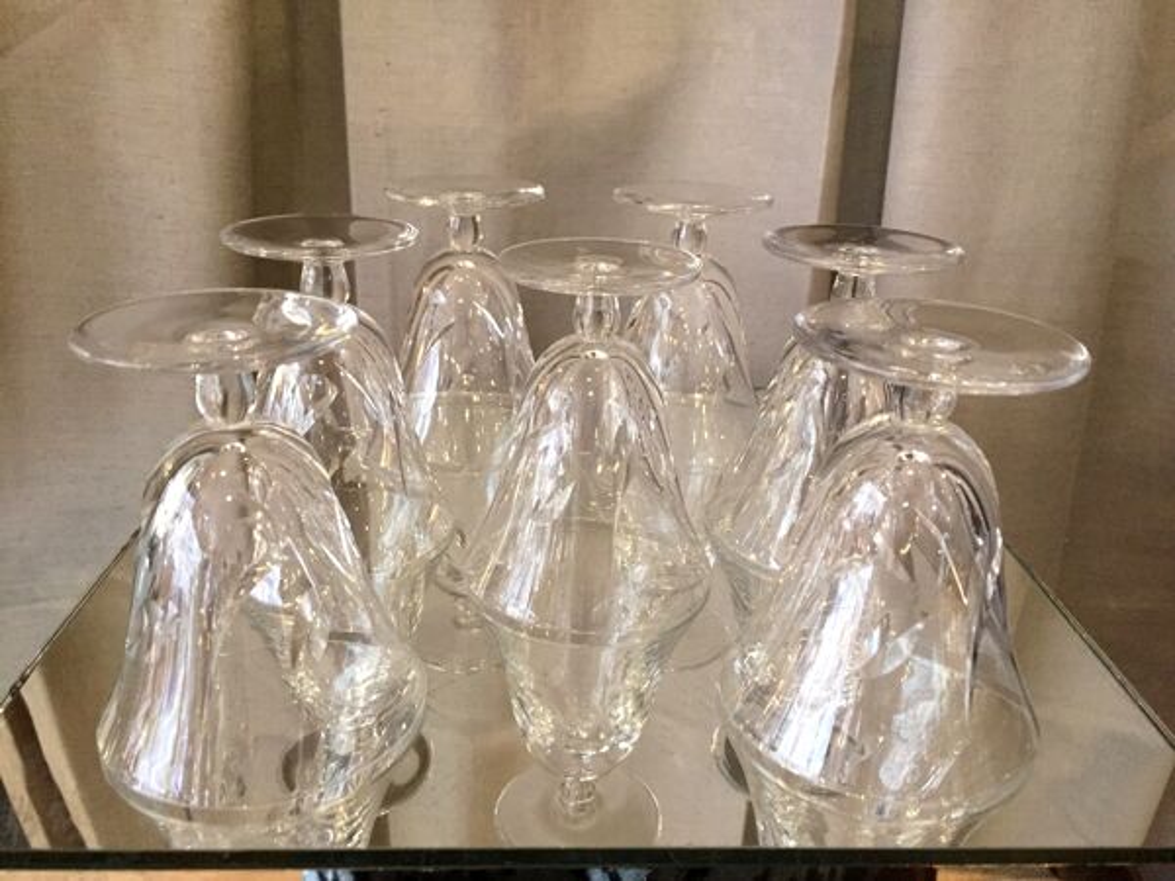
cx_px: 588
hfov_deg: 61.7
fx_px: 984
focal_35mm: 29
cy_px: 440
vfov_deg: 48.2
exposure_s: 1/33
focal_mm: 4.15
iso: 250
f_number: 2.2
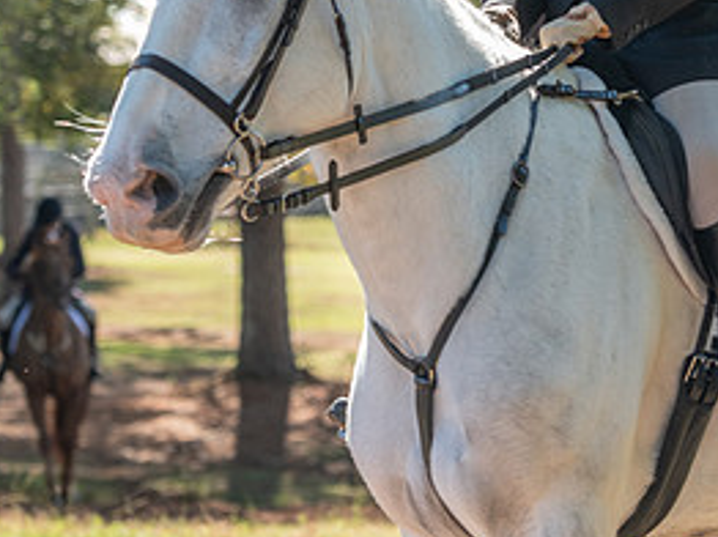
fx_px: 5119
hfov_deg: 8.0
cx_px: 525
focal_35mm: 247
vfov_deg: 6.0
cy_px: 81
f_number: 4
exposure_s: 1/320
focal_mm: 98
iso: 280
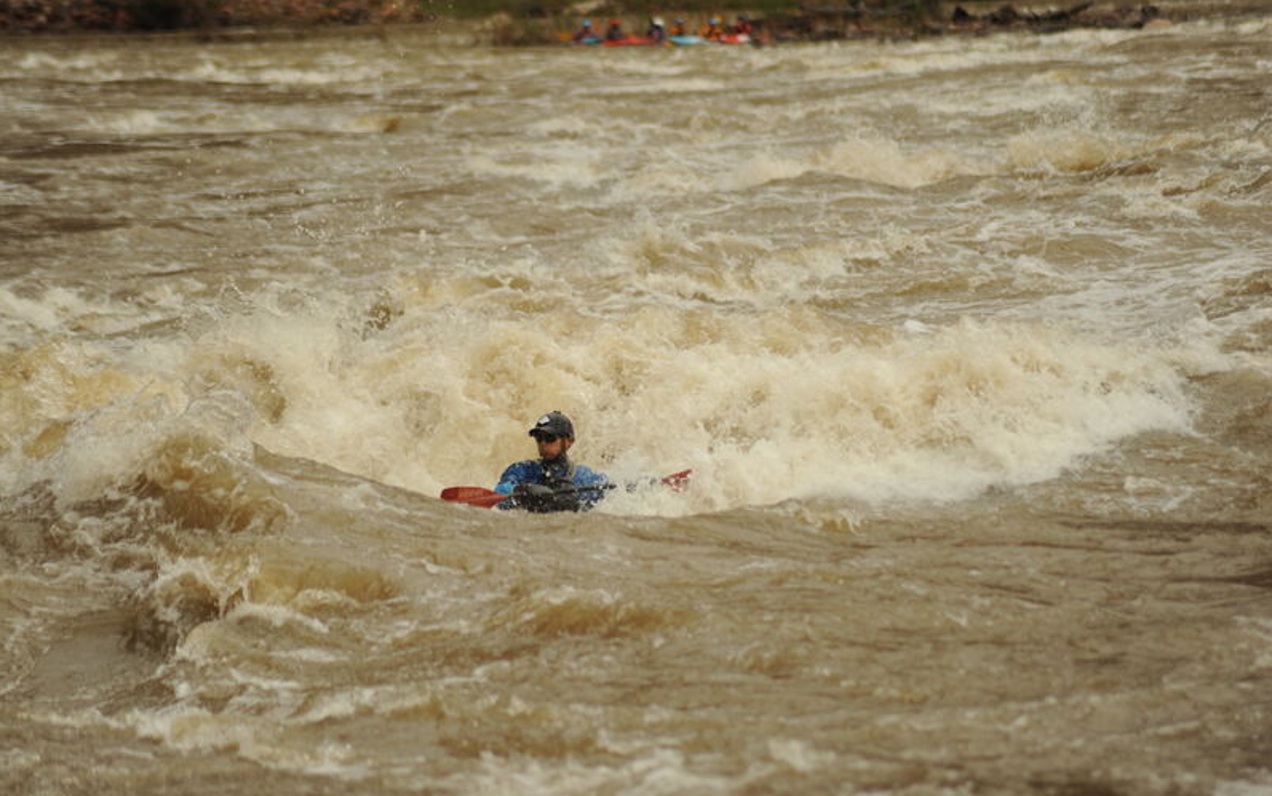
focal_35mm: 307
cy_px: 385
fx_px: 10646
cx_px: 636
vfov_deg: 4.3
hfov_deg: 6.8
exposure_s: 1/500
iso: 320
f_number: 5.6
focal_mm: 300
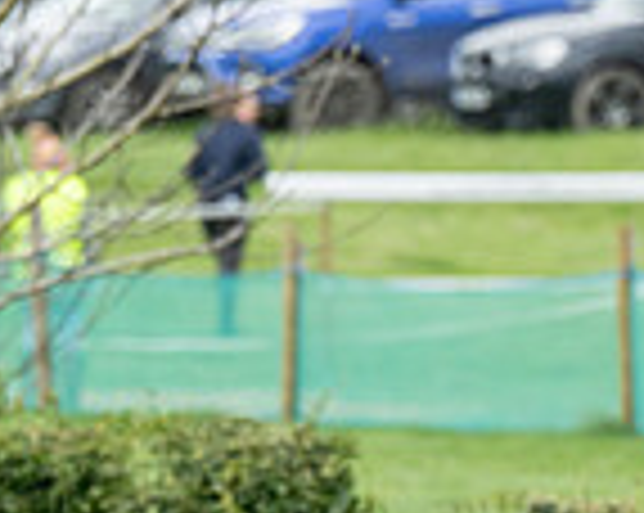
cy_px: 910
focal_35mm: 1156
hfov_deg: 1.7
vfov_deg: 1.3
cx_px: 739
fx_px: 22003
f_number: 5
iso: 400
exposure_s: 1/800
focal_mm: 200
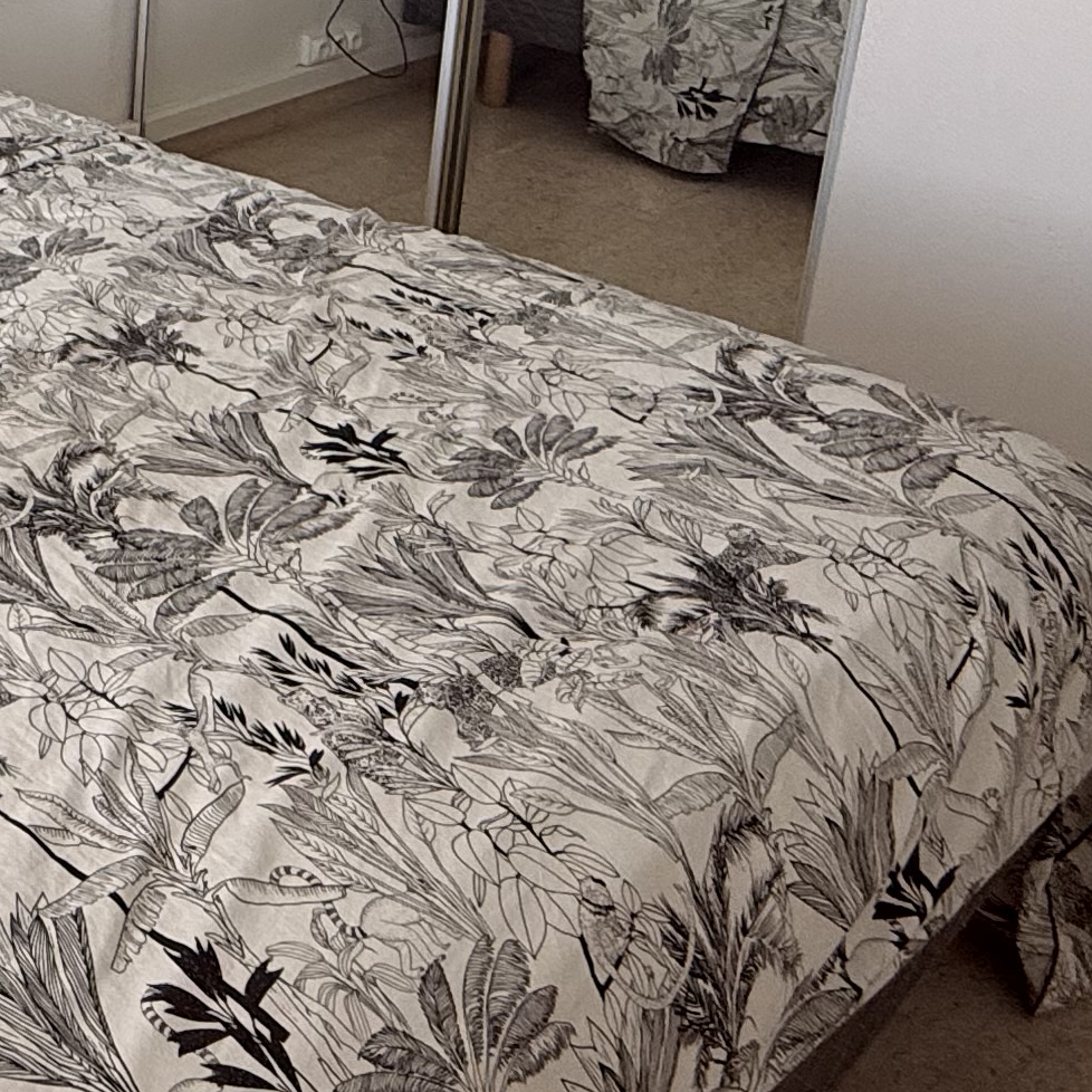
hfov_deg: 28.3
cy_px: 12
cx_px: -278
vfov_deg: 31.1
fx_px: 1820
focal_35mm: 51
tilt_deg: -16.3
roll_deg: +0.6
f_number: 2.2
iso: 125
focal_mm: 2.22
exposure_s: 1/99
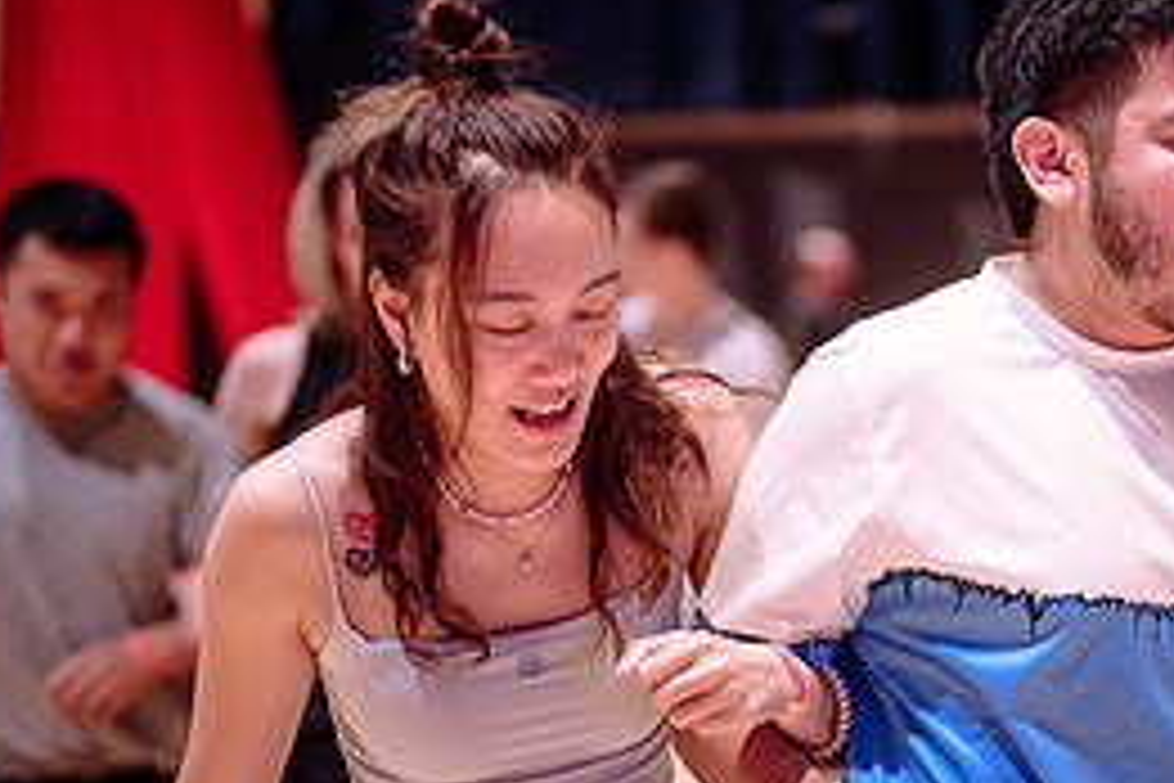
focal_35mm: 111
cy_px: 808
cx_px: 954
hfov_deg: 18.2
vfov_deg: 12.2
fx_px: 3620
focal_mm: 50
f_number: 1.2
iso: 1600
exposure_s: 1/250
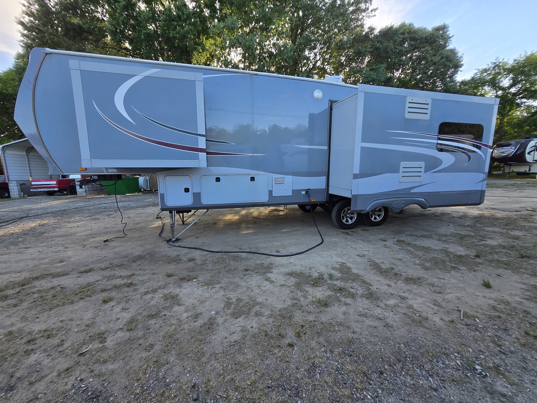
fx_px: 202
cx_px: 268
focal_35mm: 13
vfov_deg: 89.9
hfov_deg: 106.2
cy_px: 202
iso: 25
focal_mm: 1.7
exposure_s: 1/187
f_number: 2.2
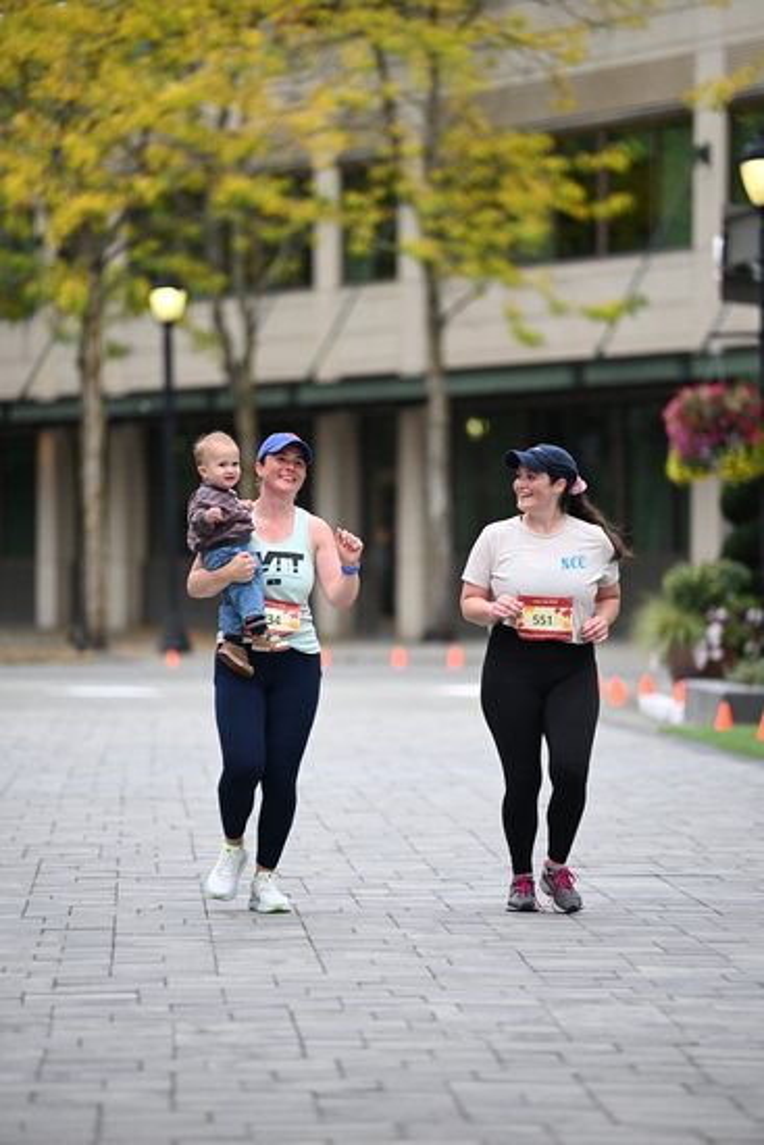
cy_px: 572
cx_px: 382
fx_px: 6362
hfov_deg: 6.9
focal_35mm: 200
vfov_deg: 10.3
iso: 640
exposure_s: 1/1600
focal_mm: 200
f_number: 2.8
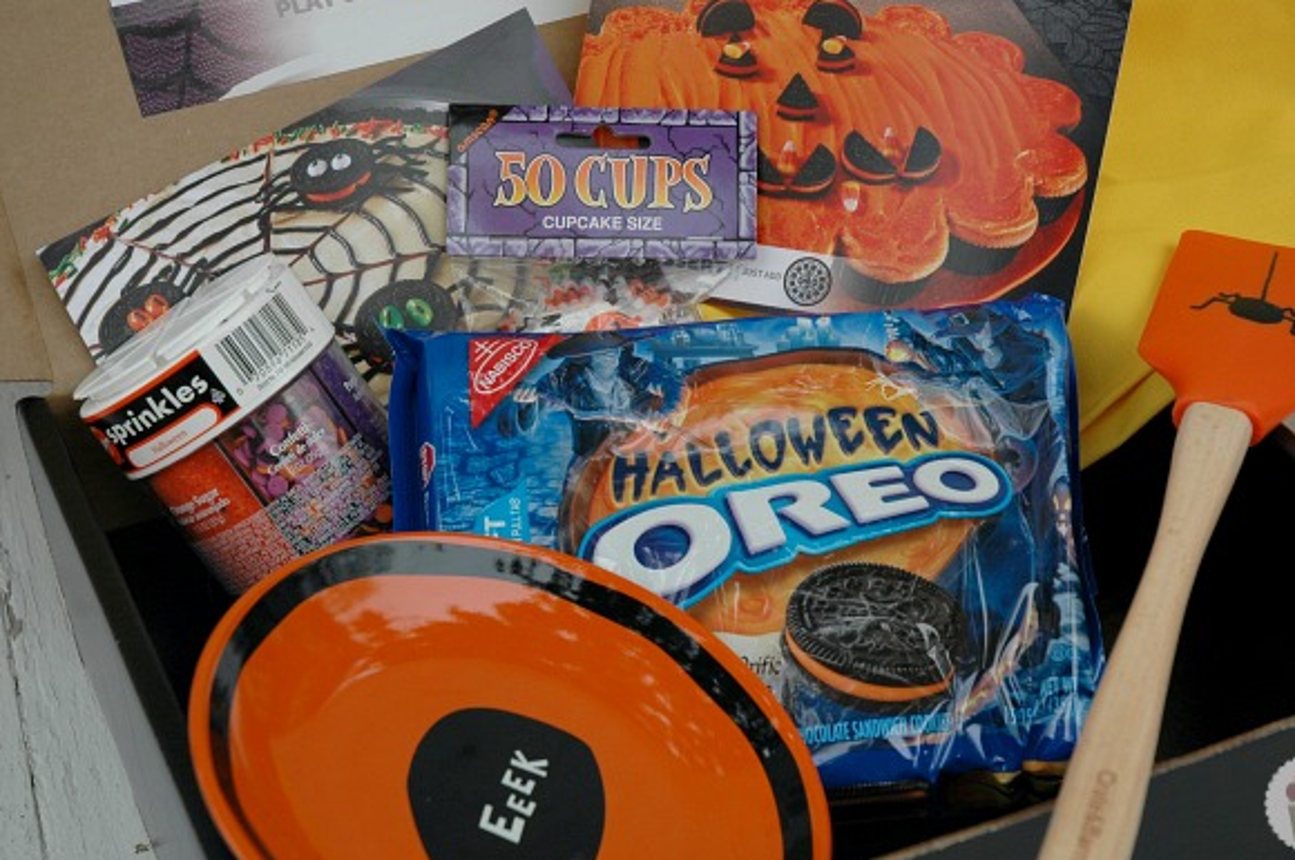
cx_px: 688
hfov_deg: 26.3
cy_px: 407
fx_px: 2766
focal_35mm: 77
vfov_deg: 17.7
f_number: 6.3
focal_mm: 48
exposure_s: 1/160
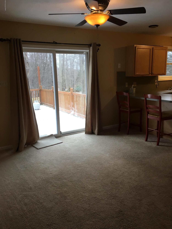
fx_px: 192
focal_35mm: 29
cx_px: 86
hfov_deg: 48.2
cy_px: 114
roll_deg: +0.9
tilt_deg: -10.2
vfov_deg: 61.7
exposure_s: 1/30
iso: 25
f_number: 2.2
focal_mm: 4.15
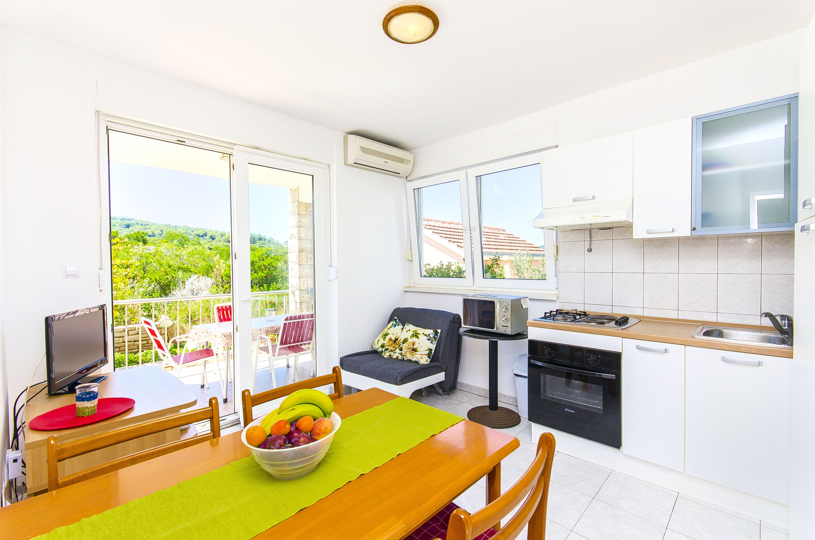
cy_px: 270
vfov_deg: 77.1
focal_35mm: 15
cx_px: 408
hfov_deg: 100.5
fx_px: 339
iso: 125
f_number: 8
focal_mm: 10
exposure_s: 1/160
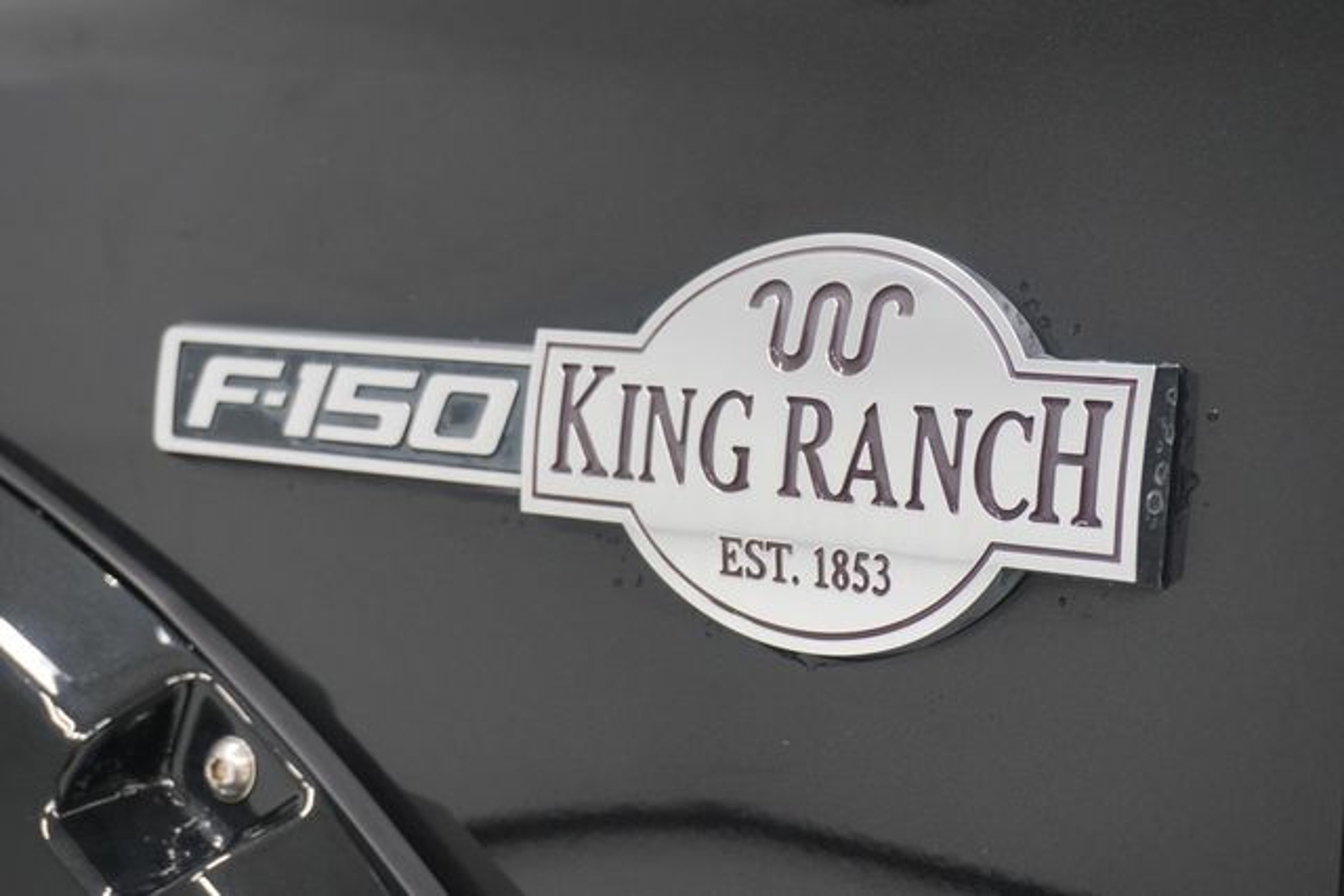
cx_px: 672
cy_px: 448
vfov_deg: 21.6
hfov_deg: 31.9
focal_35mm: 63
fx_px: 2352
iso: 1000
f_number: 5.6
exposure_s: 1/160
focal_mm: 42
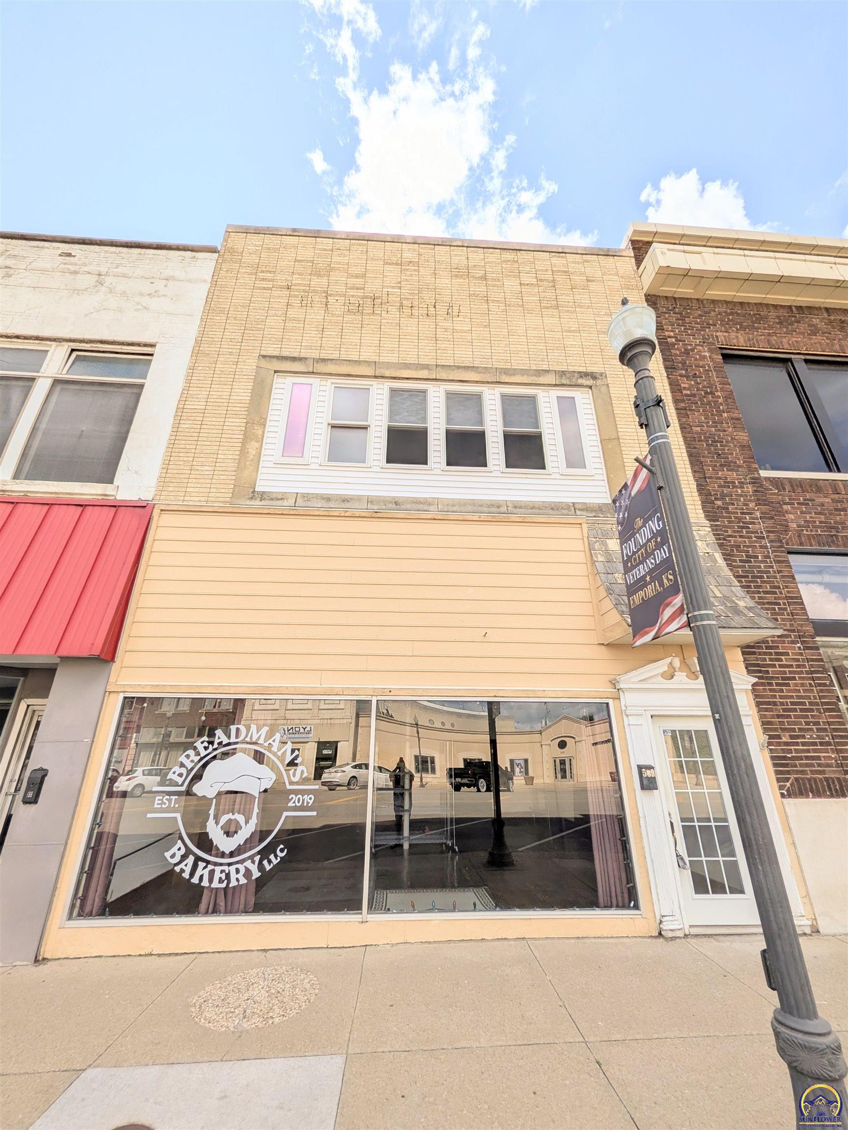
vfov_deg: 106.2
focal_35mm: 13
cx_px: 424
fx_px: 425
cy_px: 565
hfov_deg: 89.9
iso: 18
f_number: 2.2
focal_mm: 1.54
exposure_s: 1/951
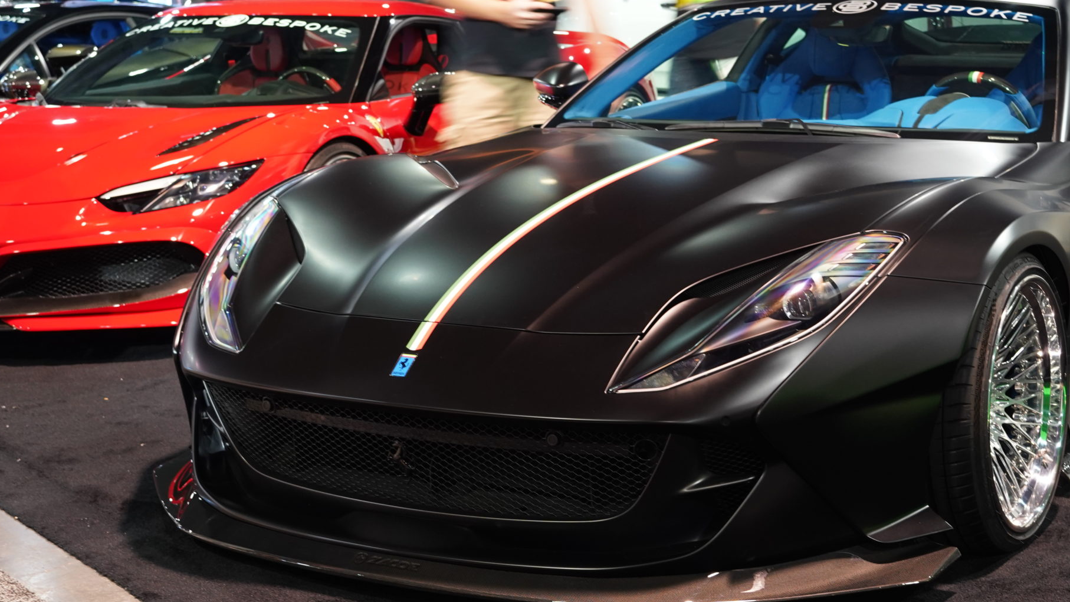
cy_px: 336
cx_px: 684
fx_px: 1929
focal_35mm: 68
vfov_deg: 17.7
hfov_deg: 30.8
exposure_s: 1/6
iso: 1250
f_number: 5.6
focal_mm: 46
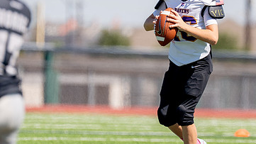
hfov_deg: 3.4
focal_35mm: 638
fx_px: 4330
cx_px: 200
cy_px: 42
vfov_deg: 1.9
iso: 200
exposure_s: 1/4000
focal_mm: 200
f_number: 2.8
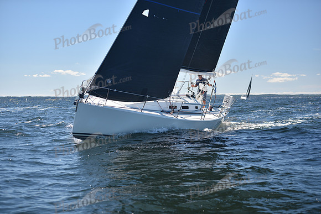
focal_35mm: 75
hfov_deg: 27.0
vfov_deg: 18.2
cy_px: 107
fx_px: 669
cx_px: 160
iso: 200
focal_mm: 75
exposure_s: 1/1000
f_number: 2.8
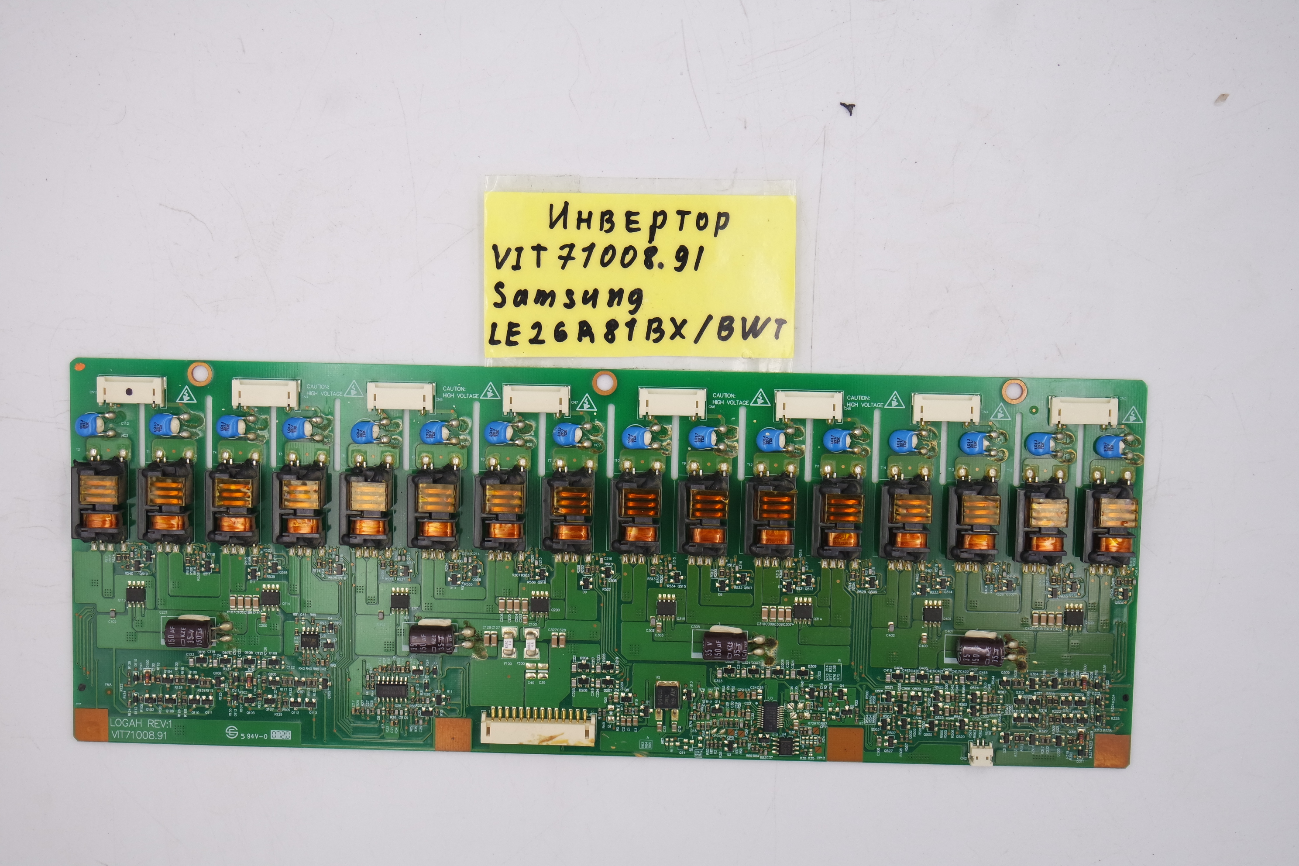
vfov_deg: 28.1
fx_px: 1732
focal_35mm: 48
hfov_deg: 41.1
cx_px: 650
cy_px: 433
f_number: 5
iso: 160
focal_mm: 18
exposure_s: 1/125
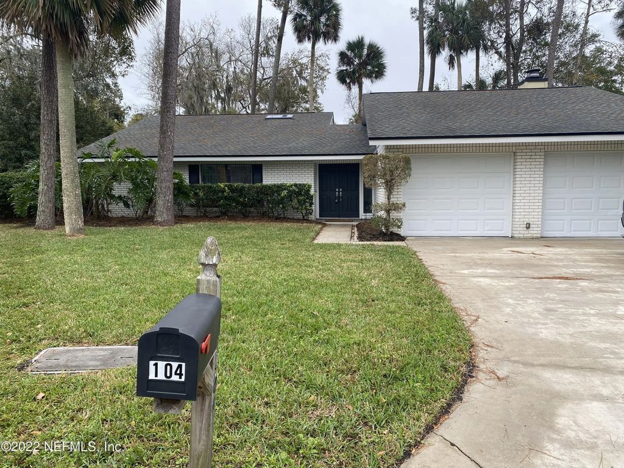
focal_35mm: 26
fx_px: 469
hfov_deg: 67.3
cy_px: 234
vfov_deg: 53.1
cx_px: 312
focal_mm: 4.25
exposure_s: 1/573
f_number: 1.8
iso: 32
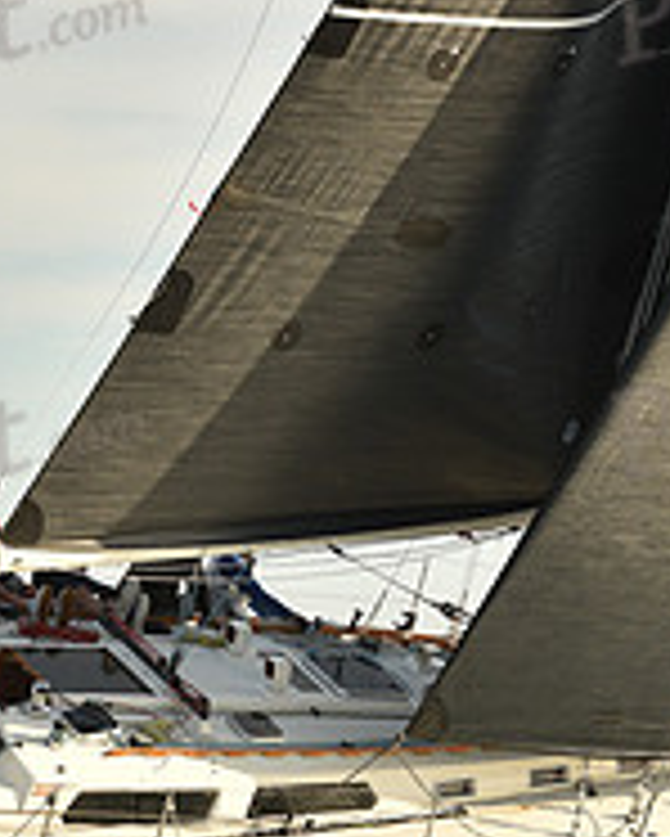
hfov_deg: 7.5
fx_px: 5077
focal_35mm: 205
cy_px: 659
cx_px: 382
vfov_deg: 9.4
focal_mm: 70
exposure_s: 1/800
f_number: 6.3
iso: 250
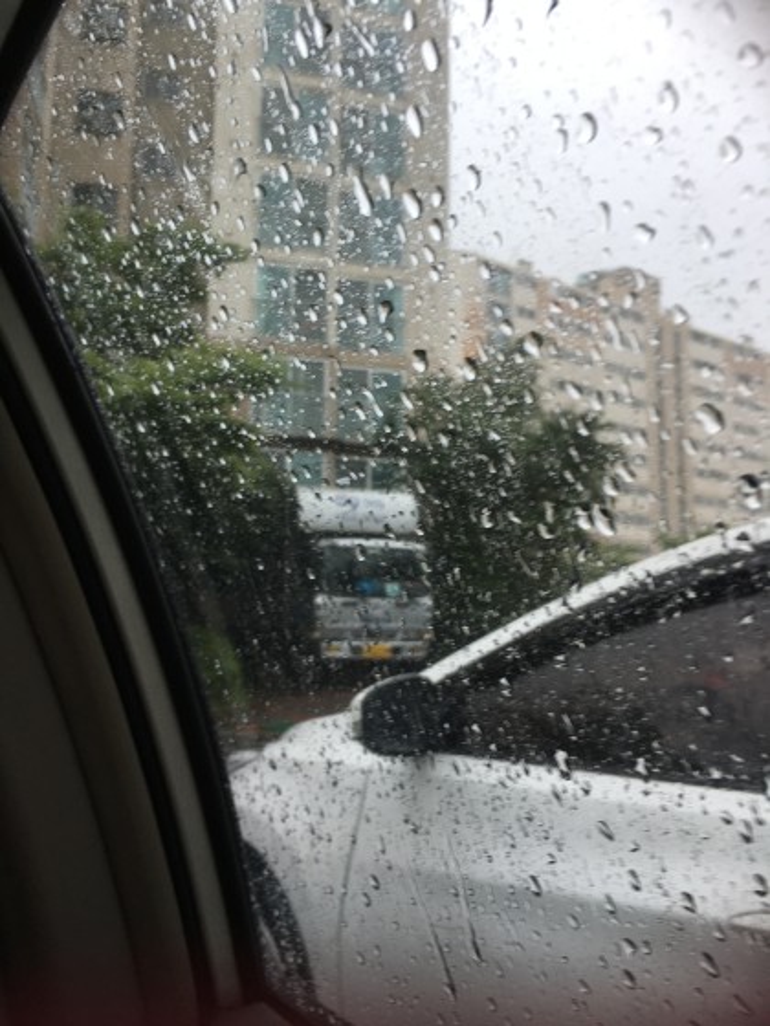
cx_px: 385
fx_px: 860
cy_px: 513
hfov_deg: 48.2
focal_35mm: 29
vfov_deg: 61.7
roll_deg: -0.4
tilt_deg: +8.4
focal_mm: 4.15
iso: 25
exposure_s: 1/40
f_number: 2.2
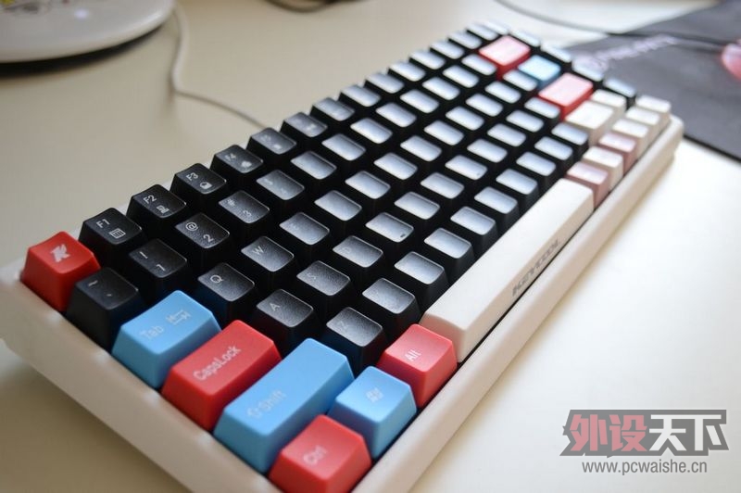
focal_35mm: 39
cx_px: 370
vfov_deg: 34.2
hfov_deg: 49.6
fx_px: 802
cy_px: 246
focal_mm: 26
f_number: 4.2
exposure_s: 1/40
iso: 400
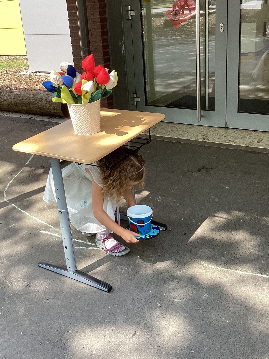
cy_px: 145
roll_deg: +4.5
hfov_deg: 35.9
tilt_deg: -18.1
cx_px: 127
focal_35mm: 40
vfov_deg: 46.6
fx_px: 414
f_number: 2.4
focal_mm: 3.3
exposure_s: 1/303
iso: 25
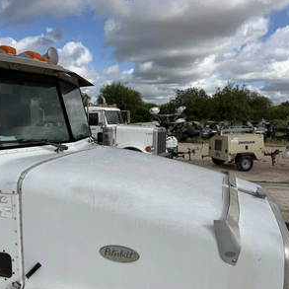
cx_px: 96
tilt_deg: -9.3
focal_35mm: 29
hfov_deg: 54.5
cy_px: 147
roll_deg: +1.1
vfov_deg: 55.6
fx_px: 274
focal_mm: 6.76
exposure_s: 1/7353
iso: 80
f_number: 1.78
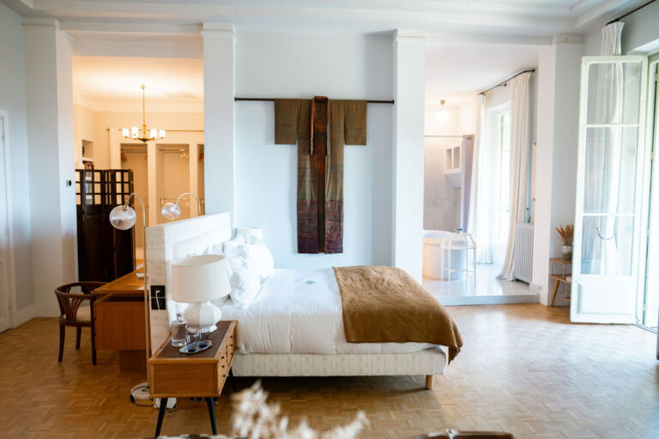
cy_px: 220
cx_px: 330
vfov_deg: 53.1
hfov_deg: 73.7
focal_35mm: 24
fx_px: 439
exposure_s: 1/200
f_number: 2
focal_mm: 24
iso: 500
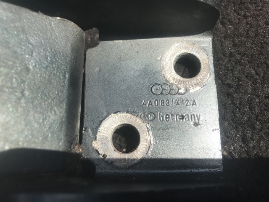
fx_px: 217
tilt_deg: -67.3
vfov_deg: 49.7
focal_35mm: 28
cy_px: 101
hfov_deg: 63.5
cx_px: 134
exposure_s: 1/1773
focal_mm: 3.99
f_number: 1.8
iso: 20
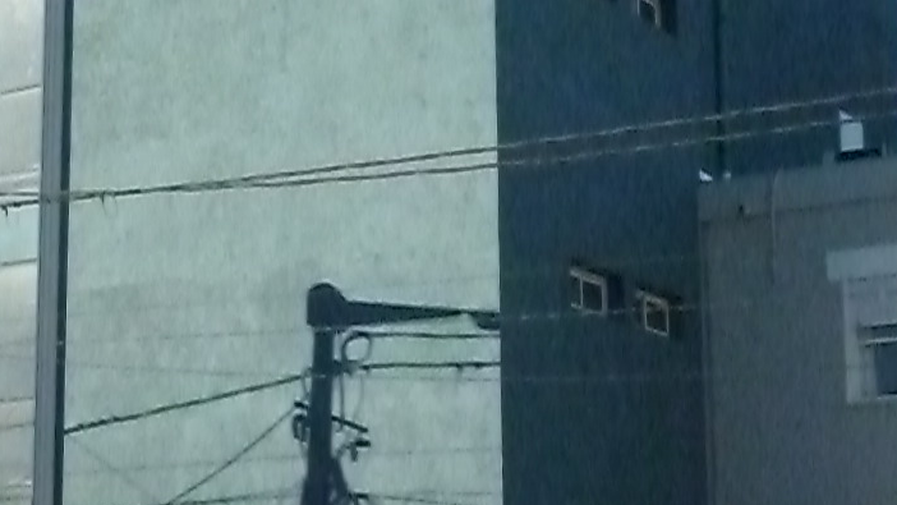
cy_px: 256
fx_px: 2117
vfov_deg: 13.6
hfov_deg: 23.8
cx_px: 293
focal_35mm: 89
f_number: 9
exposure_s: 1/1600
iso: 1600
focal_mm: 5
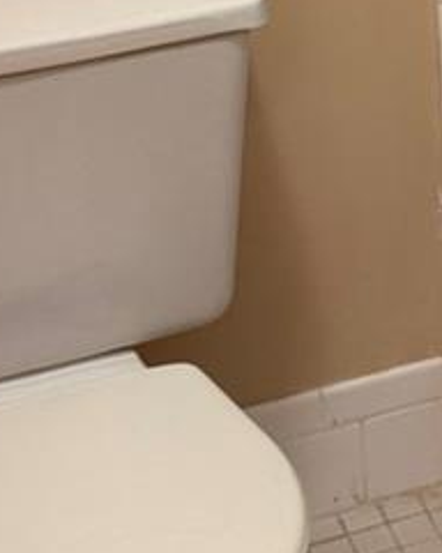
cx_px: 596
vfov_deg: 15.5
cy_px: -194
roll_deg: +1.9
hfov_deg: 12.7
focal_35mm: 117
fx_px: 1913
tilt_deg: -15.9
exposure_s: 1/60
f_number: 1.78
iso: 200
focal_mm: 6.76
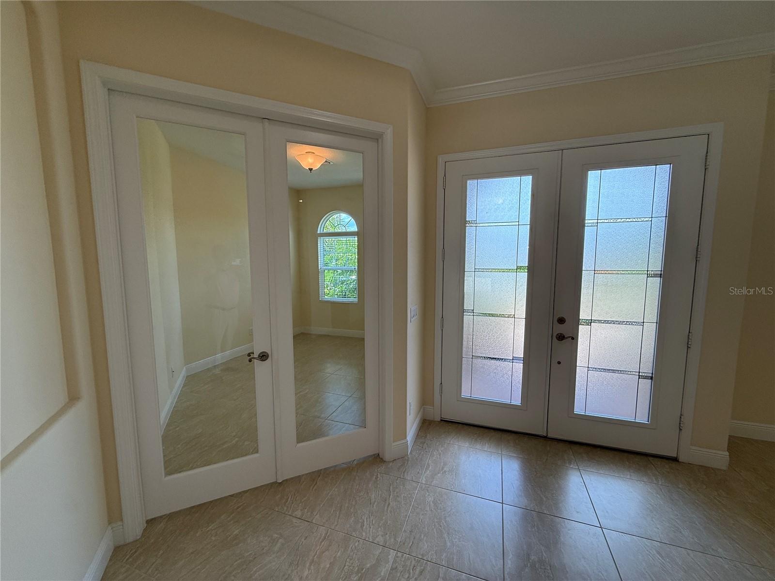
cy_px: 290
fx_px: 313
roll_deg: +1.3
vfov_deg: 85.7
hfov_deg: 102.1
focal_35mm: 14
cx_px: 388
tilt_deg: -5.1
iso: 64
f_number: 2.2
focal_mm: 2.22
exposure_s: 1/151
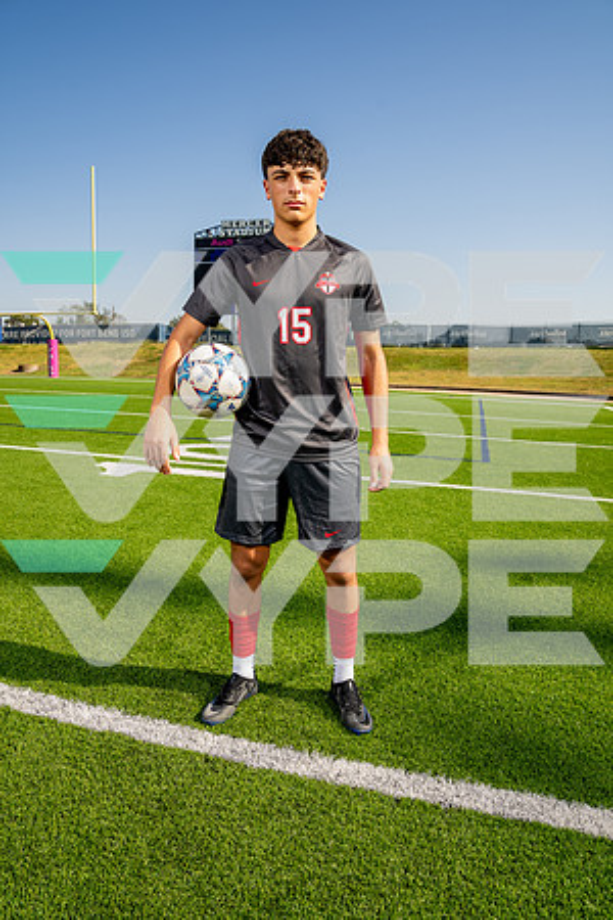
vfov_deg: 73.7
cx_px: 306
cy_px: 460
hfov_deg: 53.1
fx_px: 613
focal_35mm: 24
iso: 50
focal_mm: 24
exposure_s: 1/125
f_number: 7.1
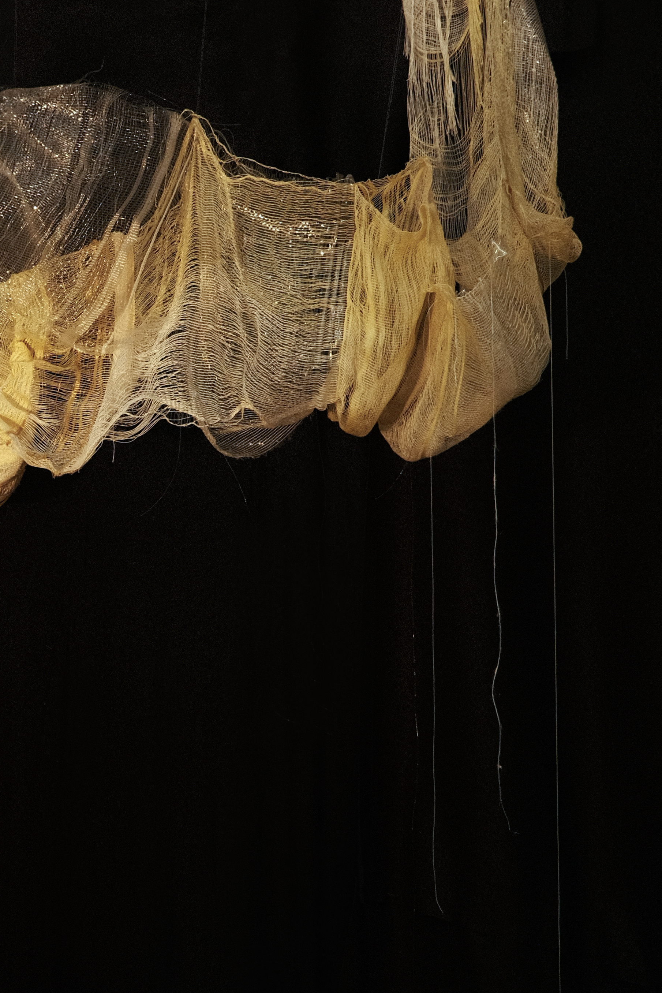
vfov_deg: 29.1
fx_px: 1903
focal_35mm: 69
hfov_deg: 19.2
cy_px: 639
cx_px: -9
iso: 400
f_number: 4
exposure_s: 1/80
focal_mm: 20.2
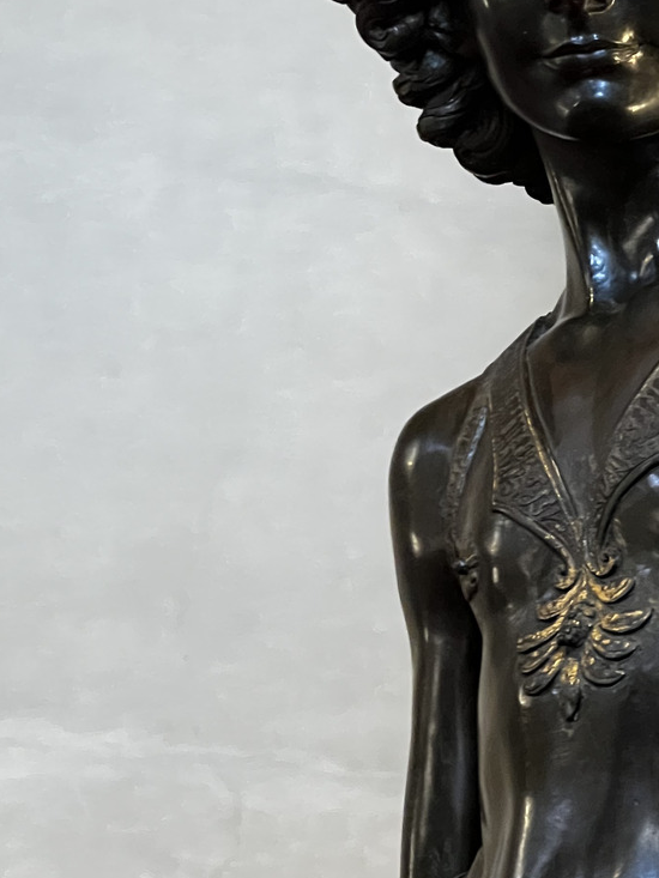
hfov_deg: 8.8
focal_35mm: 168
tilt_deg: +16.7
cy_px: 398
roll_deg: -0.3
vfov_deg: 11.8
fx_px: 4263
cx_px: 707
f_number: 2.8
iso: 800
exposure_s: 1/45
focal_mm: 9
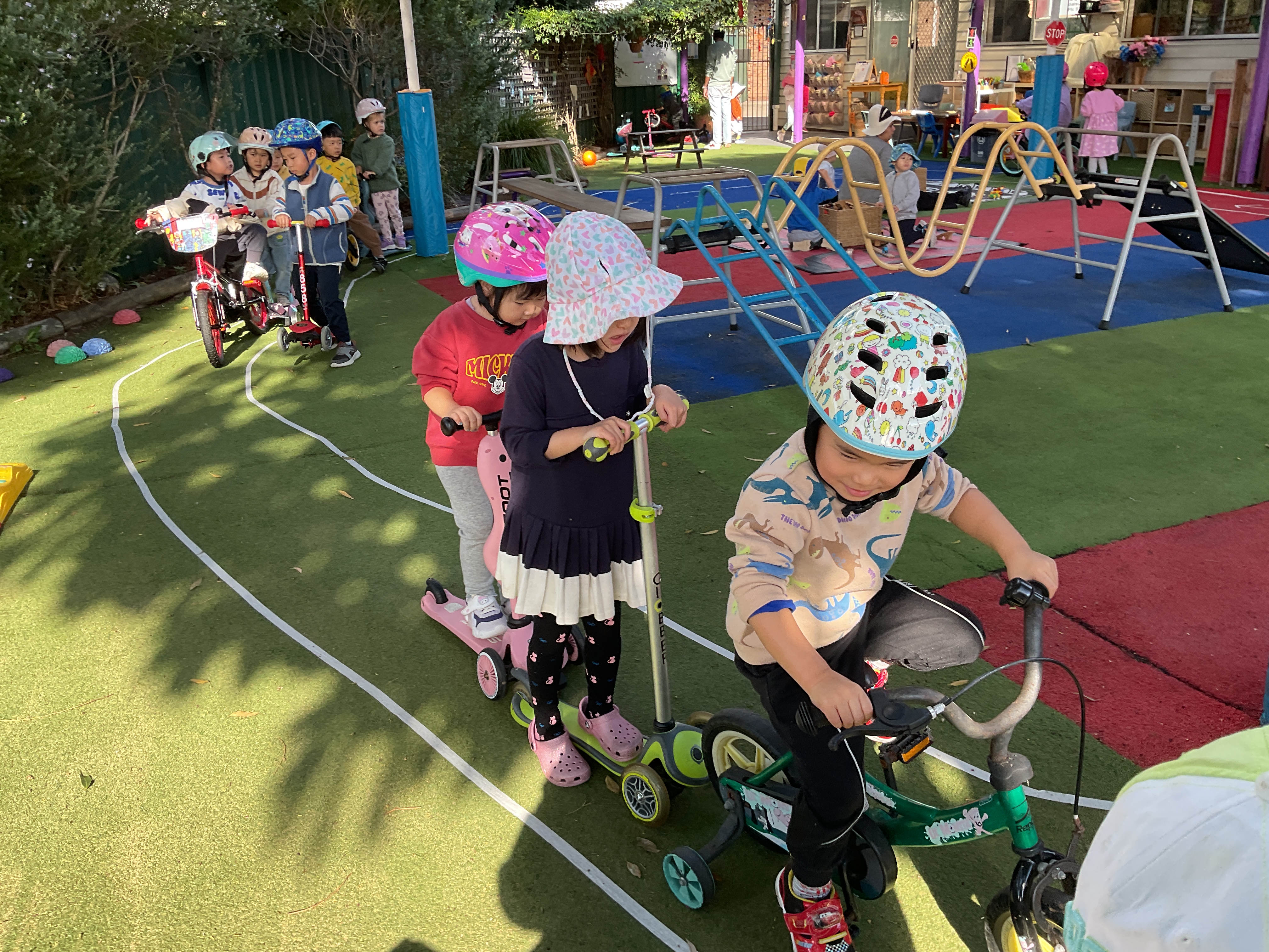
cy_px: 476
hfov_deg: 61.7
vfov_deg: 48.2
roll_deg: +4.7
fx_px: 1063
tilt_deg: -20.9
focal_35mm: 29
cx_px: 634
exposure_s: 1/152
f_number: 1.8
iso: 16
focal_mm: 3
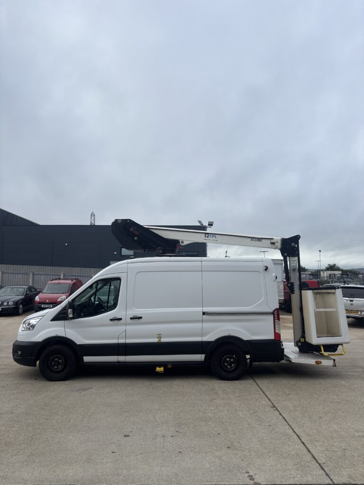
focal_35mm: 26
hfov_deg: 53.1
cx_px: 182
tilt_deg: +6.7
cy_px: 242
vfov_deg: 67.3
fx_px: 365
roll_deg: -0.5
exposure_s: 1/4082
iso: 50
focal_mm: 5.96
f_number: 1.6
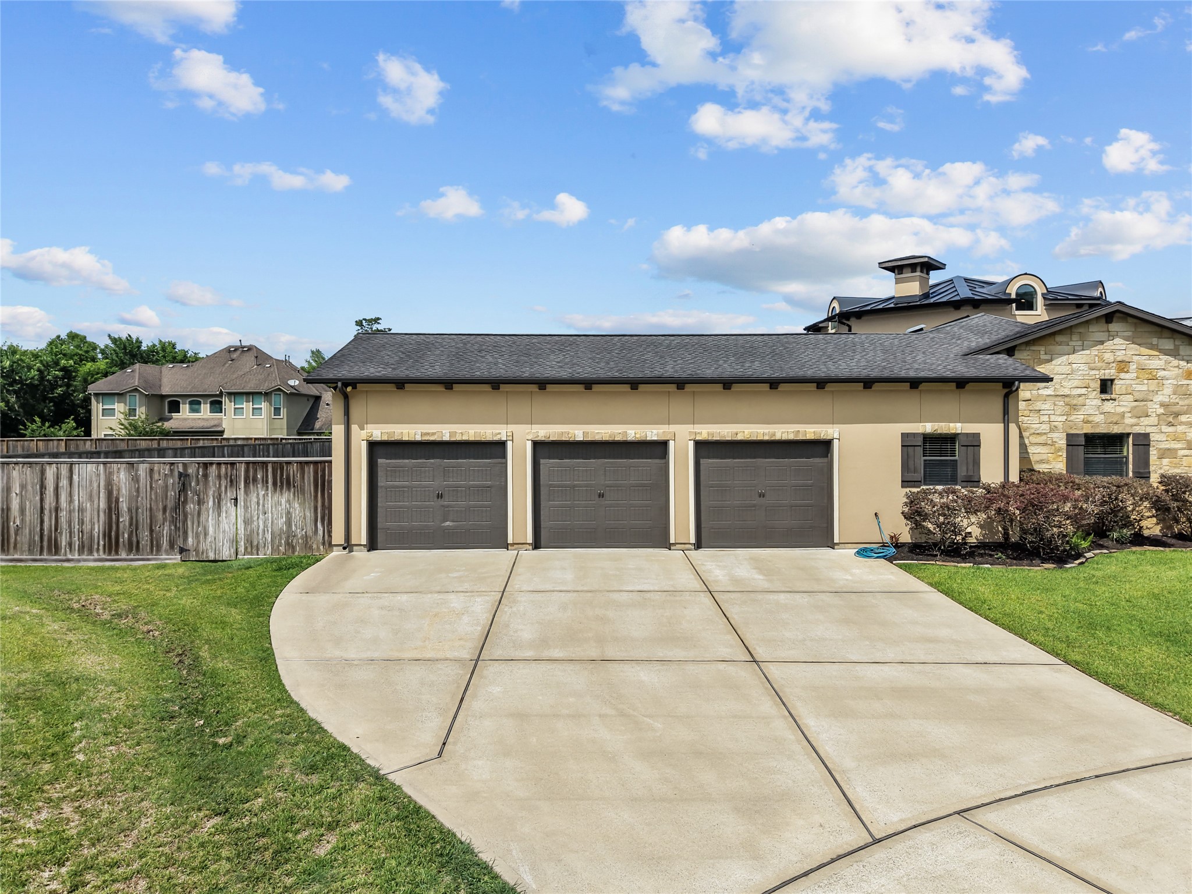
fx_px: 826
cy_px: 447
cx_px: 596
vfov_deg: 56.8
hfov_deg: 71.6
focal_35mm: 24
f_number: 1.8
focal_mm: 8.67
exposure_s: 1/6400
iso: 120
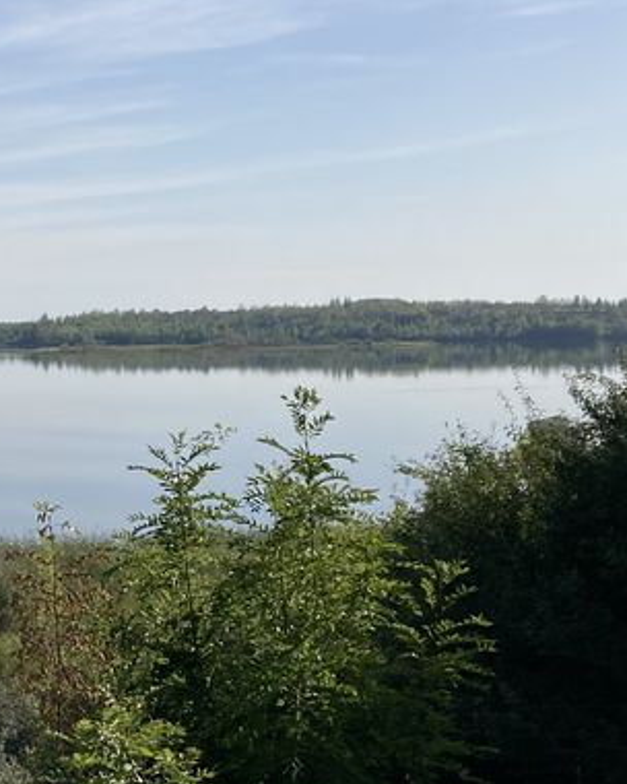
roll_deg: +0.2
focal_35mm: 72
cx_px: -289
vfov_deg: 26.4
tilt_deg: +1.4
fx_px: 1670
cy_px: 326
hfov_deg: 18.9
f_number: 1.8
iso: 20
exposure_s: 1/3205
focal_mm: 3.99
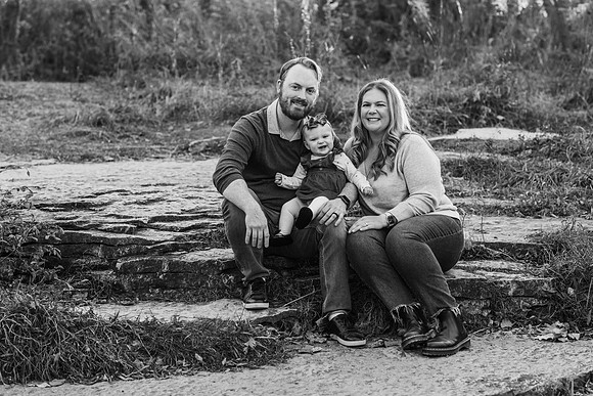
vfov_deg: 15.0
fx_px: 1504
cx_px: 296
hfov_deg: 22.3
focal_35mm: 91
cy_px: 213
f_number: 3.5
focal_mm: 85
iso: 640
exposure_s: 1/640
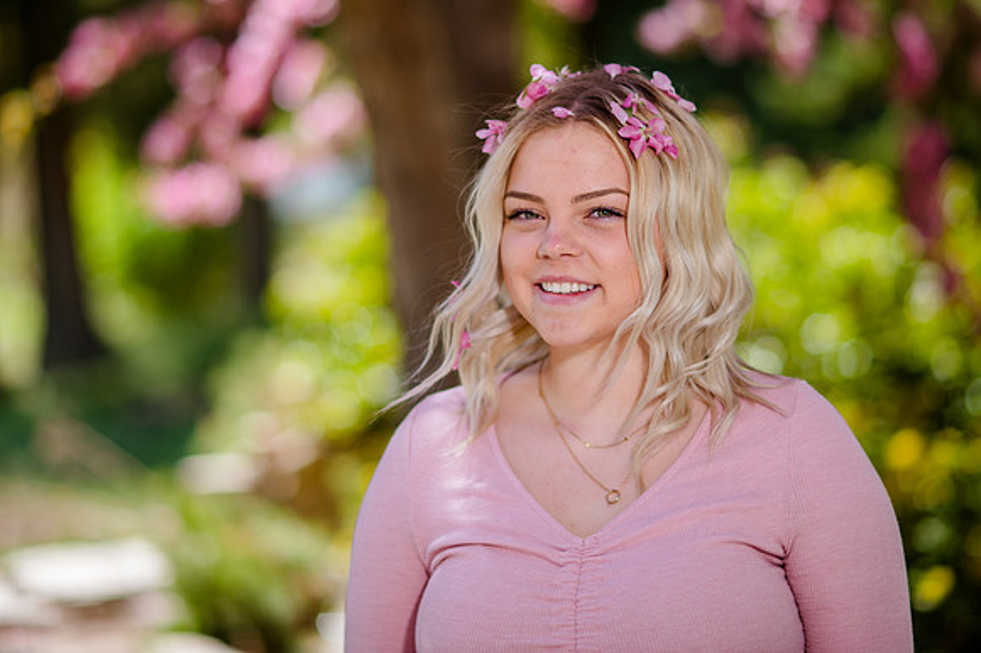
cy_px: 256
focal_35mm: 128
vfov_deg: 10.7
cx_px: 490
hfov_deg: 16.1
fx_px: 3473
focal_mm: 105
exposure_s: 1/800
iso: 125
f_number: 2
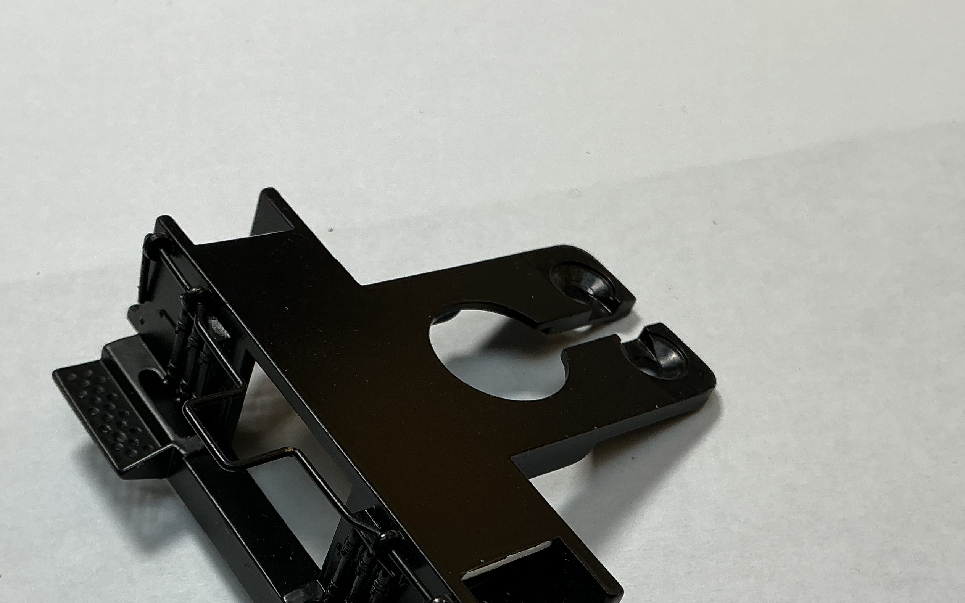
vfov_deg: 25.9
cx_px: 401
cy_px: 475
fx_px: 1289
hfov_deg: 40.9
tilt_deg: -59.1
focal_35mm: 49
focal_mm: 3
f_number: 1.8
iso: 20
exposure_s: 1/190
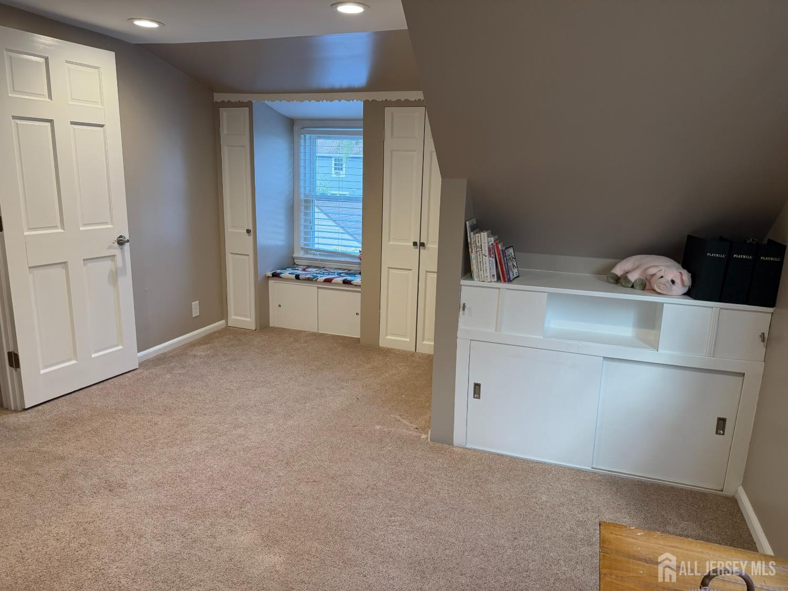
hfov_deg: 71.6
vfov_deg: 56.8
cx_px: 394
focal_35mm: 24
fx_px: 546
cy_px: 296
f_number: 1.78
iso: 250
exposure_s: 1/120
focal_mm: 6.76
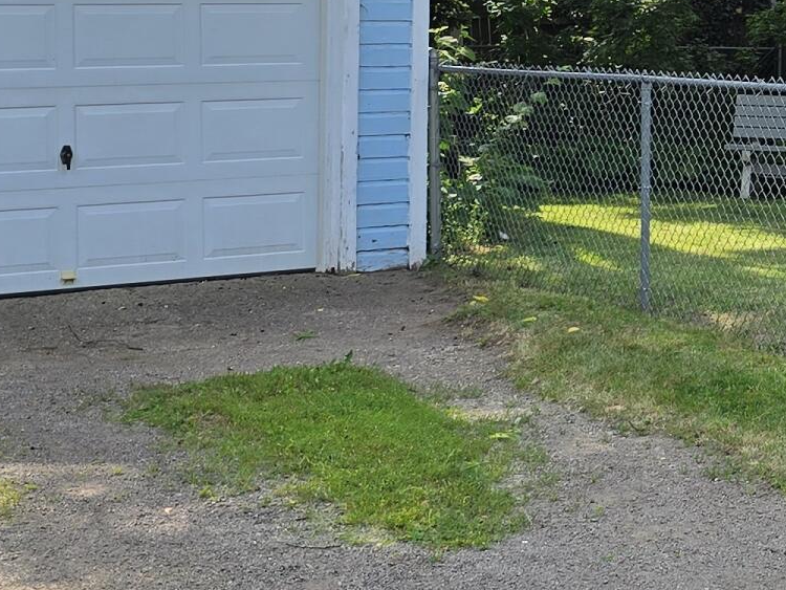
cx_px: 1023
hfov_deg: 19.6
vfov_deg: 15.9
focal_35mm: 92
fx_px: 2090
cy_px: 75
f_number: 1.7
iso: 12
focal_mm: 6.3
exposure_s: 1/450
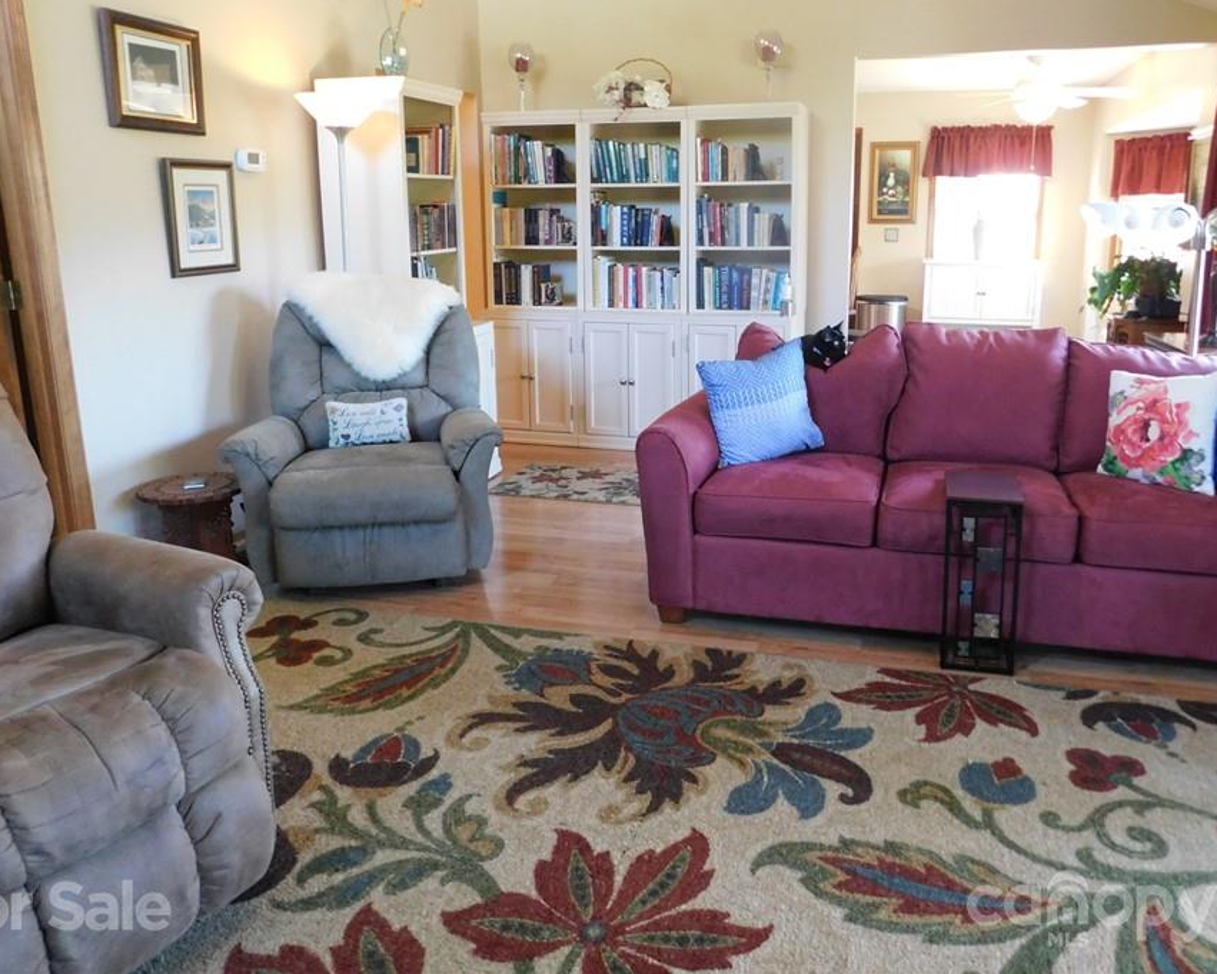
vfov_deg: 53.0
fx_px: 973
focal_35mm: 27
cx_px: 659
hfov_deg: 64.0
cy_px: 426
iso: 400
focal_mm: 4
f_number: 3
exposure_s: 1/25
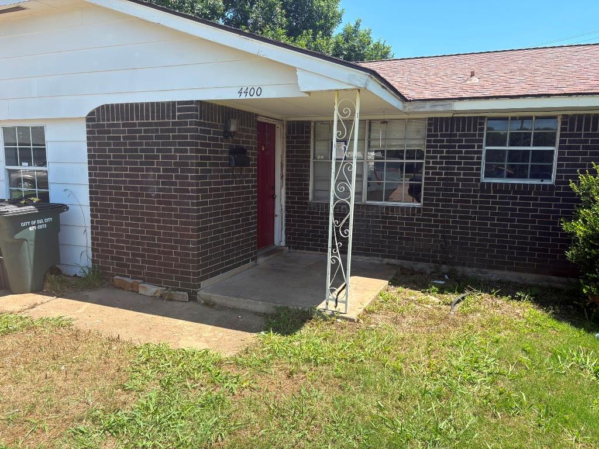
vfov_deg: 53.1
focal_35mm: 26
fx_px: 450
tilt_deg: -7.3
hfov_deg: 67.3
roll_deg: -1.4
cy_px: 224
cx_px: 300
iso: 50
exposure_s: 1/1287
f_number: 1.6
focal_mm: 5.96
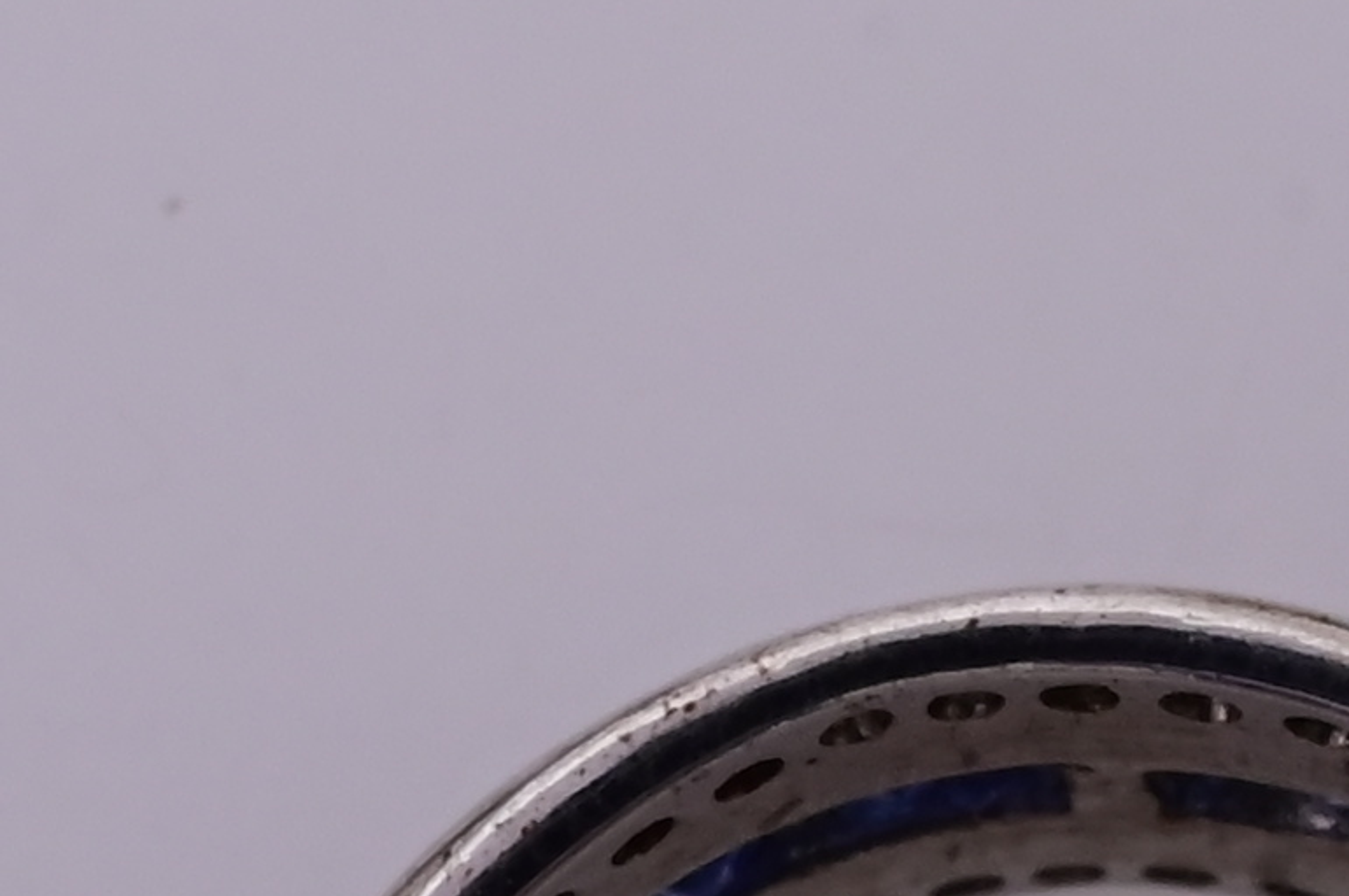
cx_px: 1317
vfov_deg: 2.5
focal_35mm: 550
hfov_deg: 3.7
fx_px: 20592
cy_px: 1334
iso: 640
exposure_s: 1/80
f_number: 20
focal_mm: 70
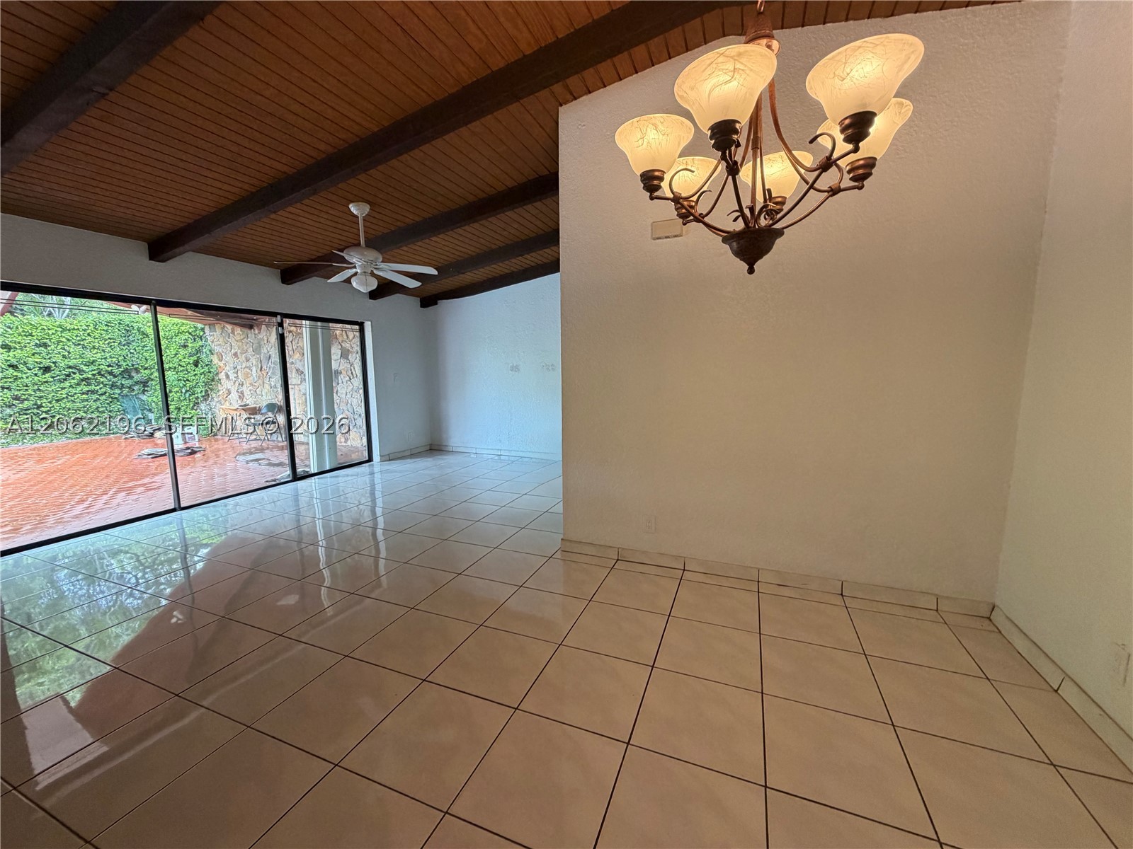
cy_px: 424
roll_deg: +1.0
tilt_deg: -6.6
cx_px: 566
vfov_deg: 85.7
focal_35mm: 14
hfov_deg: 102.1
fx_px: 458
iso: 200
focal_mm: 2.22
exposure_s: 1/121
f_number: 2.2
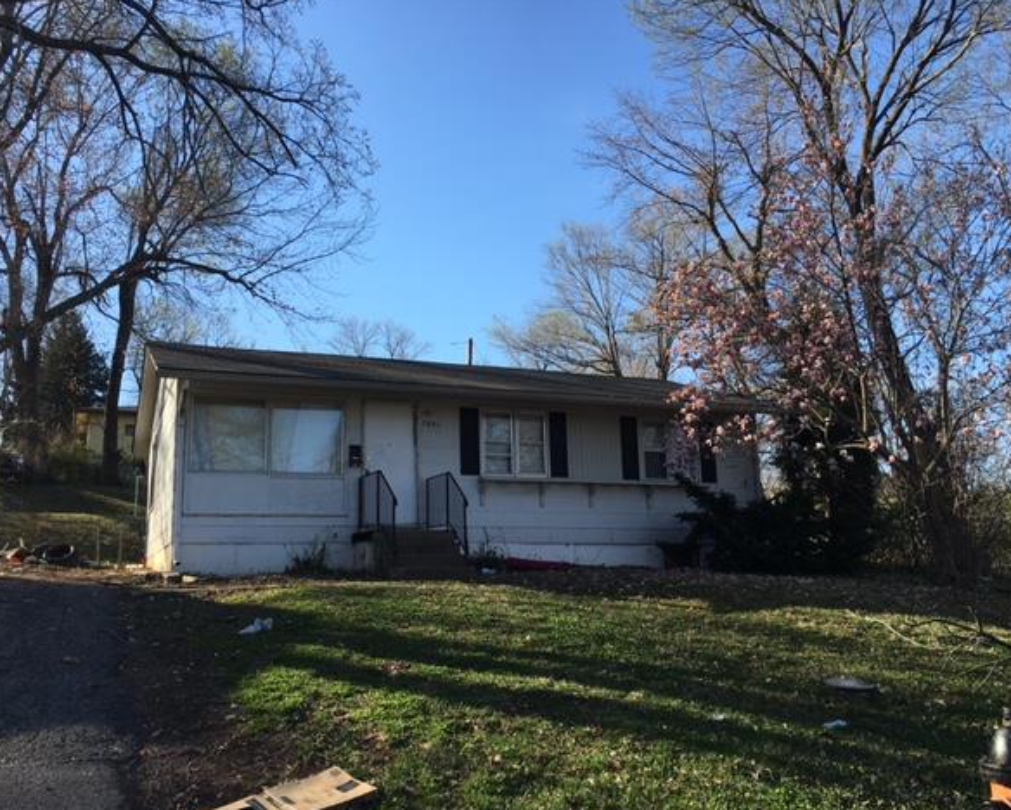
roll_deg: +1.2
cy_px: 408
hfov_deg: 57.1
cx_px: 464
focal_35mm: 31
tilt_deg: +10.9
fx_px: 928
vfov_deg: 47.2
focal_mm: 4.15
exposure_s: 1/785
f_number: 2.2
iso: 25
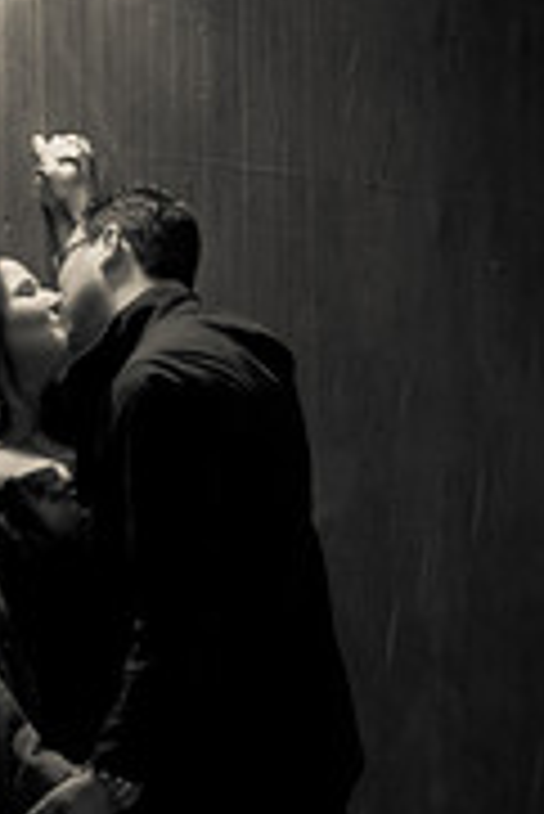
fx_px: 2805
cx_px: 101
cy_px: 724
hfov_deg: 11.0
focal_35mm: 124
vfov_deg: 16.3
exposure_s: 1/100
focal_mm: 50
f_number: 1.4
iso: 2000
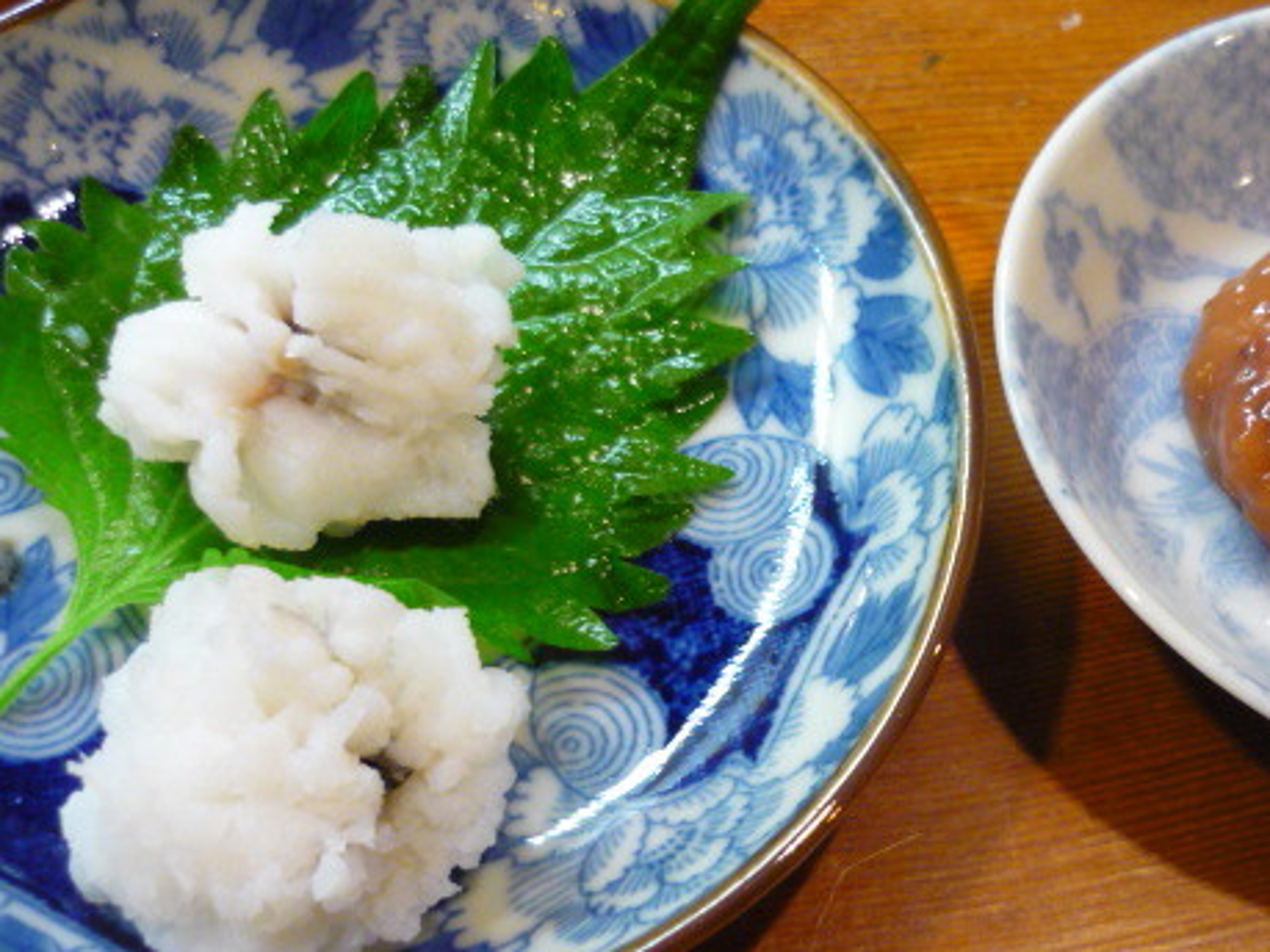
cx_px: 861
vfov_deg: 31.4
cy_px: 584
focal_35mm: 46
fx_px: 1687
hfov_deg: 40.7
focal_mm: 5.5
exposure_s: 1/15
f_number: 2.8
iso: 400
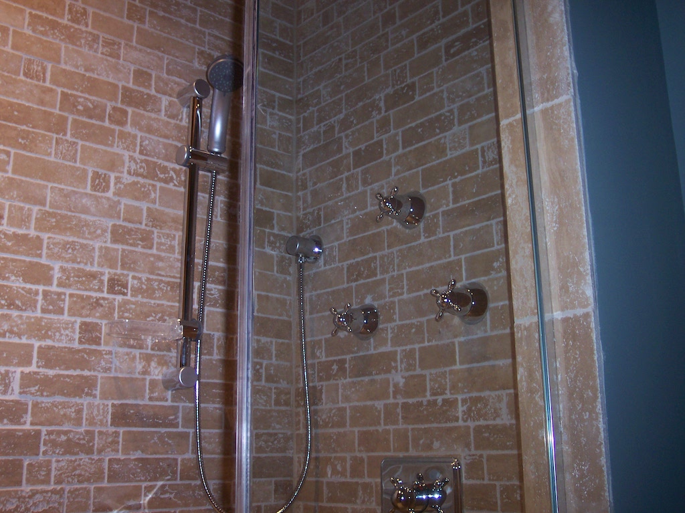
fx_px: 752
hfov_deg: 49.0
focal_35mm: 38
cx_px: 342
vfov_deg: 37.7
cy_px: 256
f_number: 2.8
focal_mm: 8
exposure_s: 1/30
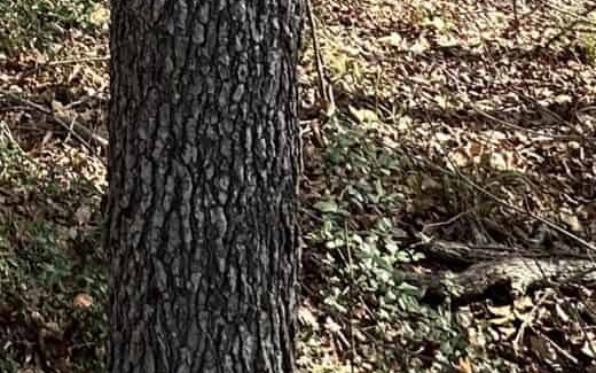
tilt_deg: -0.8
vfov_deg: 13.6
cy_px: -485
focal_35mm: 73
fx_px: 1186
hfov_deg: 24.8
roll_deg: +4.5
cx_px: -165
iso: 40
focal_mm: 2.22
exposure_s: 1/299
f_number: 2.2
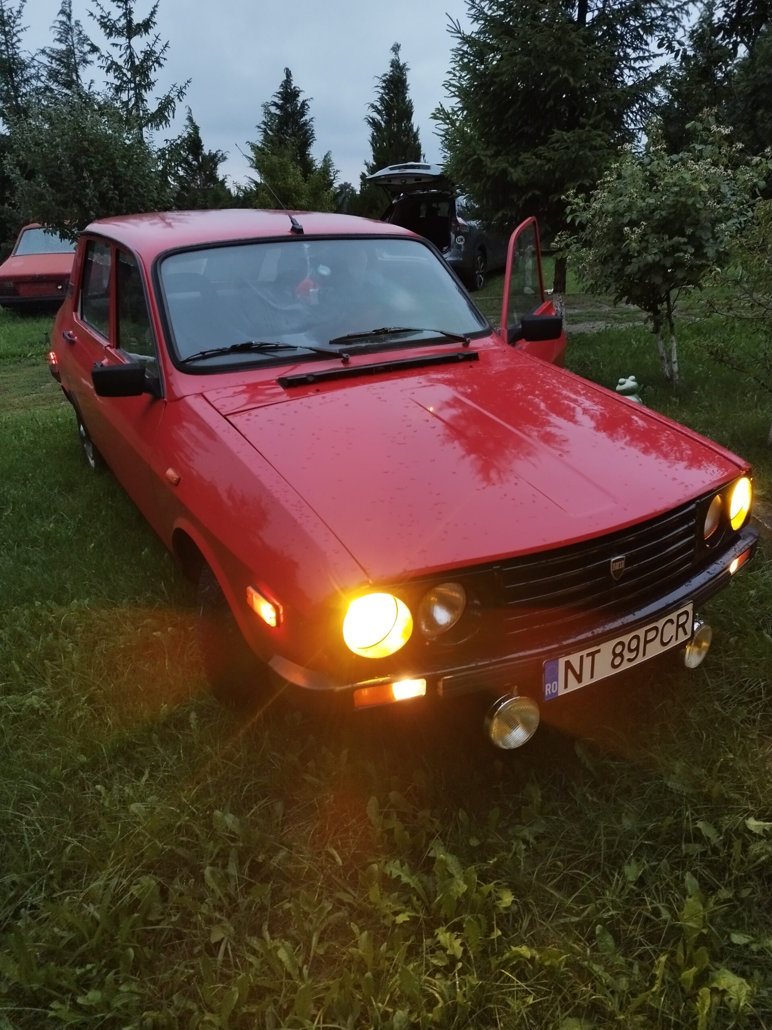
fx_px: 743
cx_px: 386
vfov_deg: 69.4
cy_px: 515
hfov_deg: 54.9
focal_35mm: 25
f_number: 1.89
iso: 420
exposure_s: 1/33.3
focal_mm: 5.95
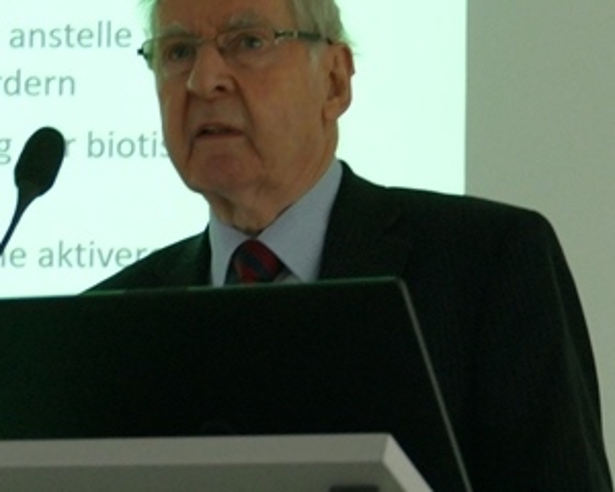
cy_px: 323
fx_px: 2839
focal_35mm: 156
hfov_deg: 12.3
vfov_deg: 9.9
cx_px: 484
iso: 1600
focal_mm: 28.55
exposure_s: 1/80
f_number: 3.7
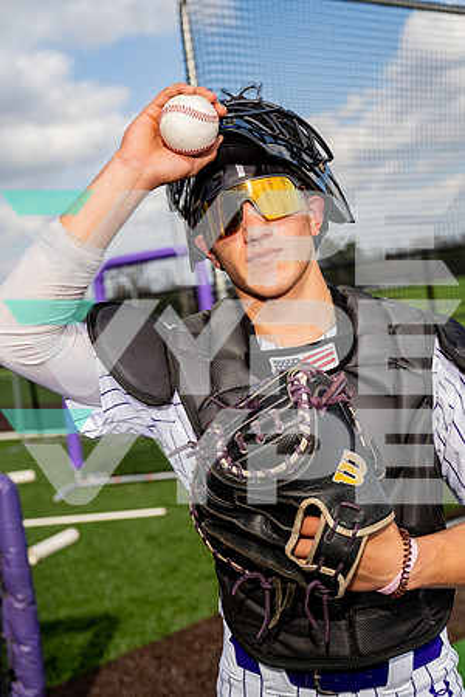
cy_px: 348
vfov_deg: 43.6
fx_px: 872
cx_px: 232
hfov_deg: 29.9
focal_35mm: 45
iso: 100
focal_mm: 45
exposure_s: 1/640
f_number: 4
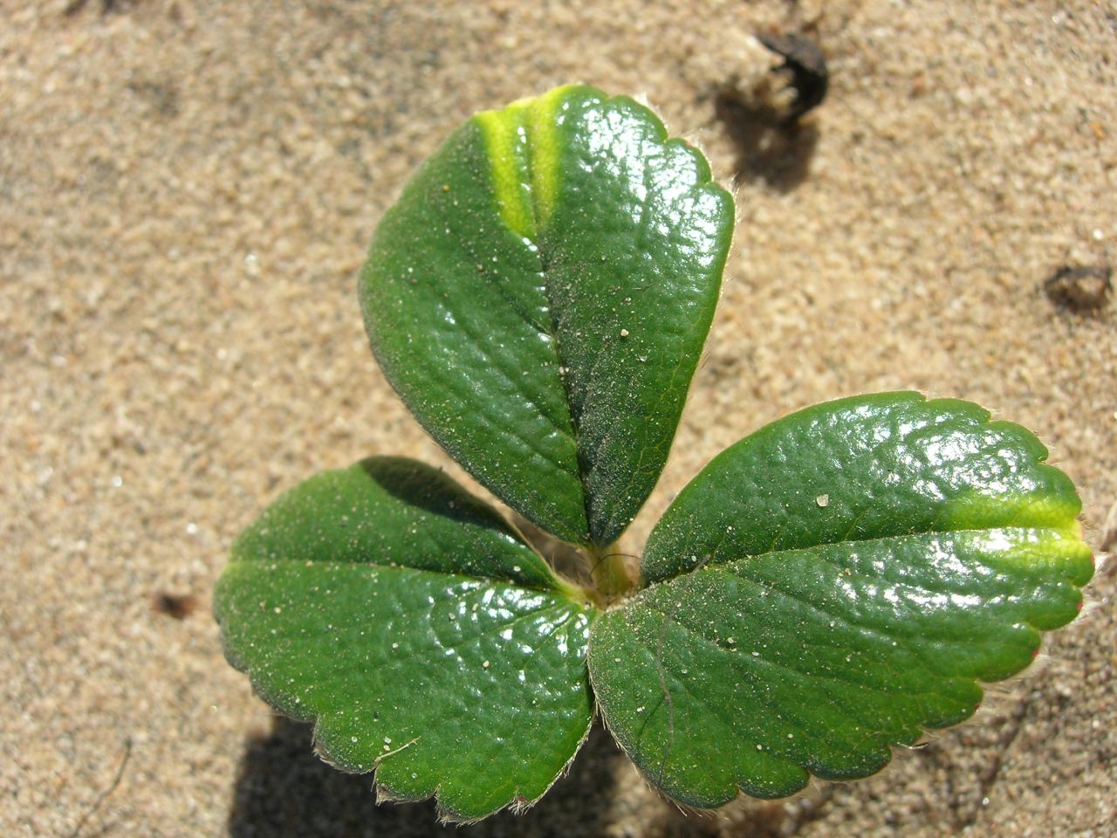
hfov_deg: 49.0
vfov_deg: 37.7
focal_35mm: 38
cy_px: 419
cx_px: 558
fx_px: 1226
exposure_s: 1/485
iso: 64
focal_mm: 7.8
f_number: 4.8
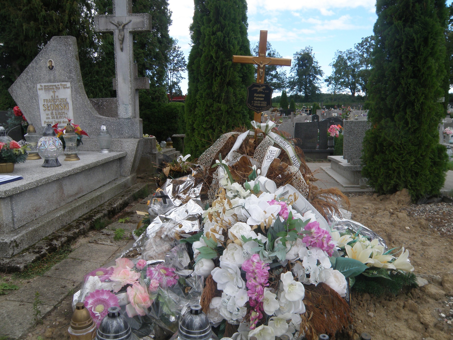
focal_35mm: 26
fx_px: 340
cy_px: 170
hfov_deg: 67.3
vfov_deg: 53.1
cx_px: 226
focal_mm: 4.6
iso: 64
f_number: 5.6
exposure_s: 1/160
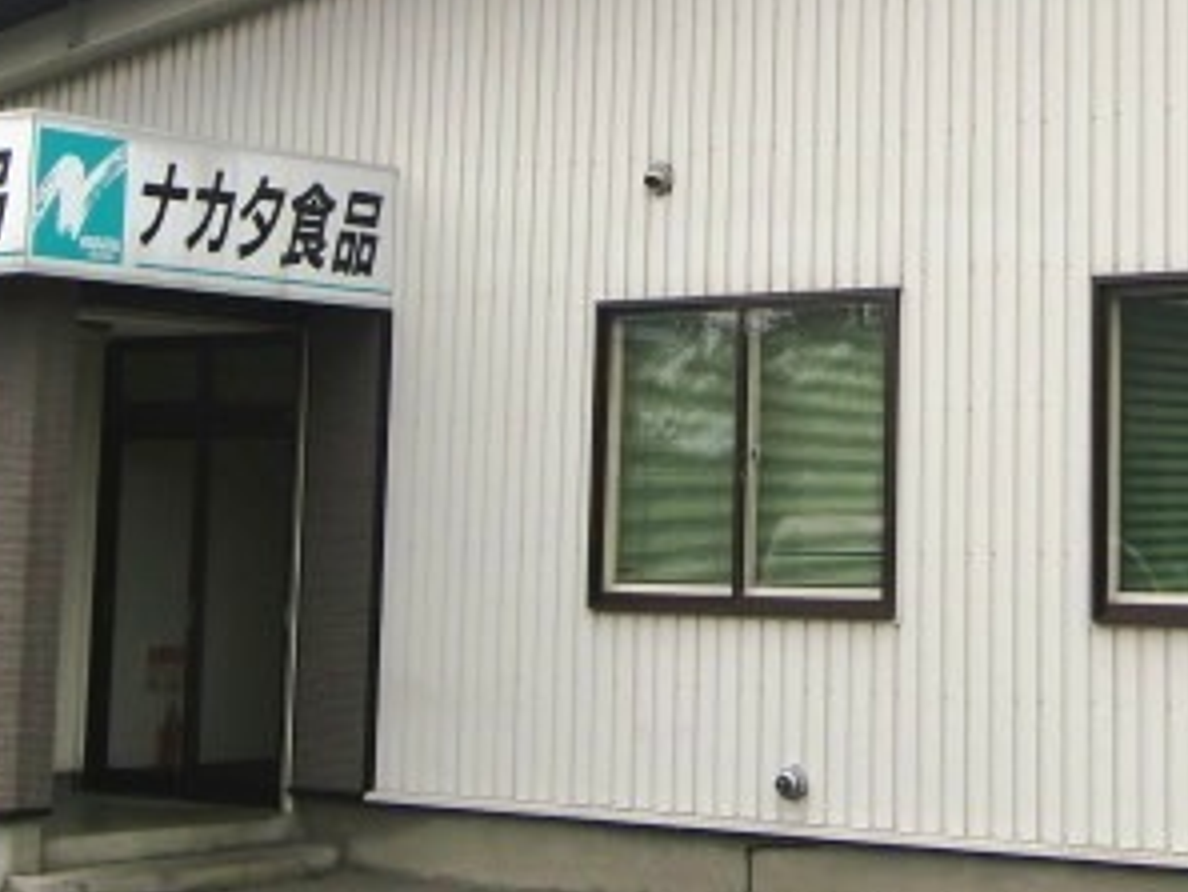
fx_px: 2884
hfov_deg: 23.0
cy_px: 92
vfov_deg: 17.3
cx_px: 900
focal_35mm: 84
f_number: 3
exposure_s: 1/320
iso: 64
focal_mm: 6.9
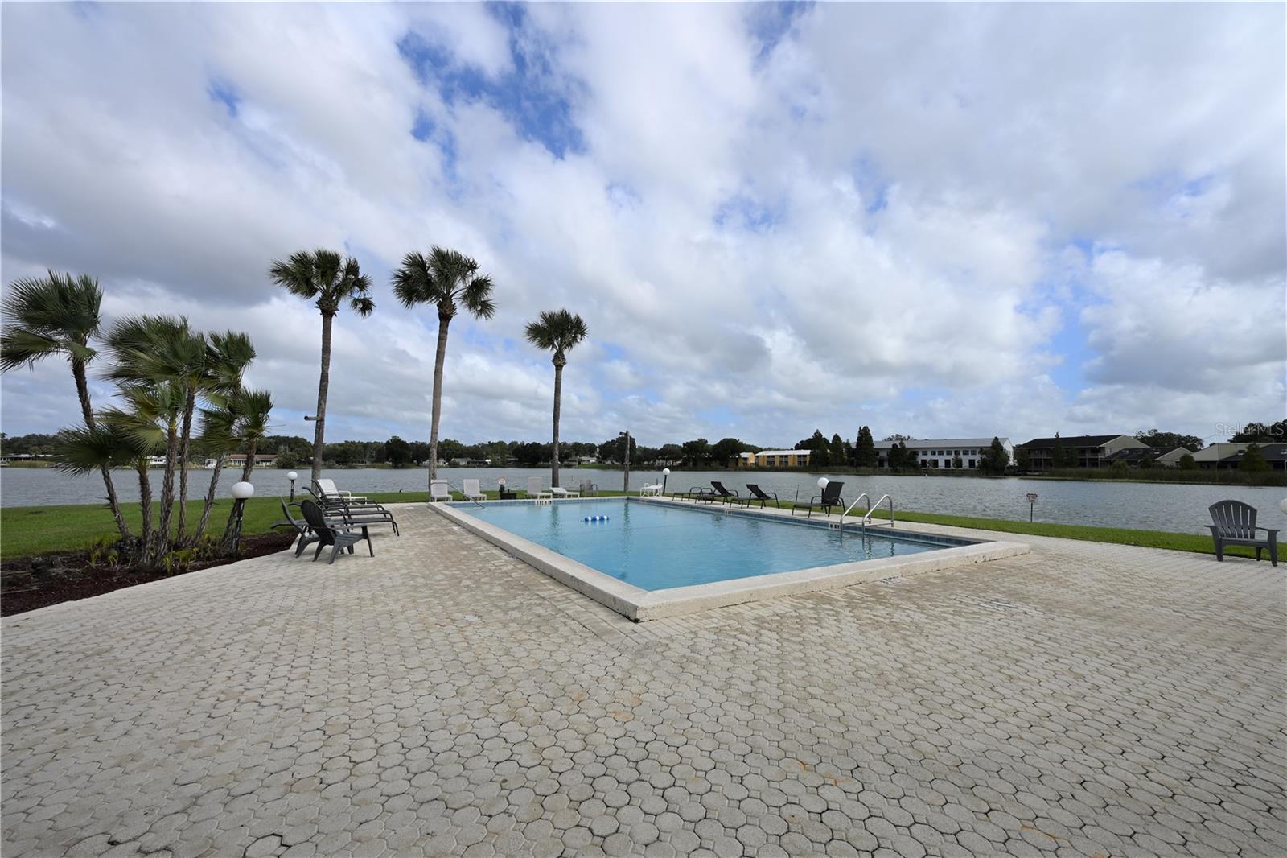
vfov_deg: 81.2
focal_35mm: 14
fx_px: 500
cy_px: 429
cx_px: 644
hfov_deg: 104.3
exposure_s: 1/200
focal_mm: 14
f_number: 14
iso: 100
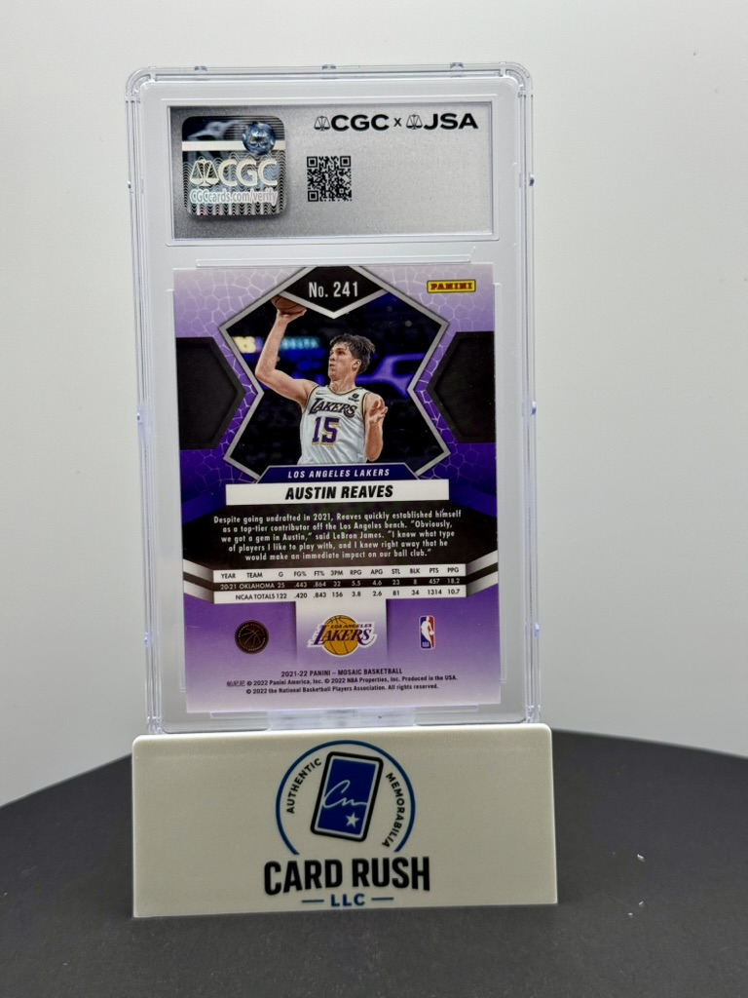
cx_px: 374
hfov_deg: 30.3
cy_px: 499
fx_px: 1383
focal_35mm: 48
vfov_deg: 39.7
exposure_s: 1/356
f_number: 1.78
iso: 80
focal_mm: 6.76
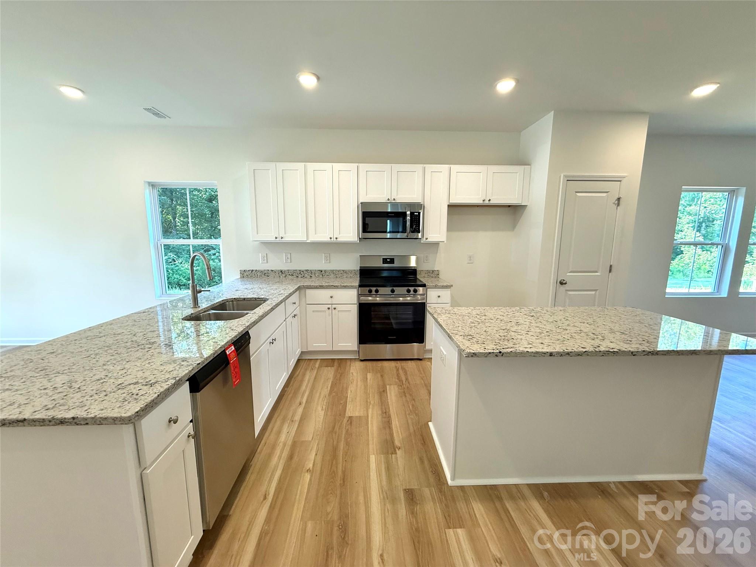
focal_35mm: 14
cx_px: 378
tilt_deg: -8.7
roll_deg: -0.7
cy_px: 284
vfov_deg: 85.7
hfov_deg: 102.1
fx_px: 306
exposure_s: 1/120
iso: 200
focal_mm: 2.22
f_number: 2.2
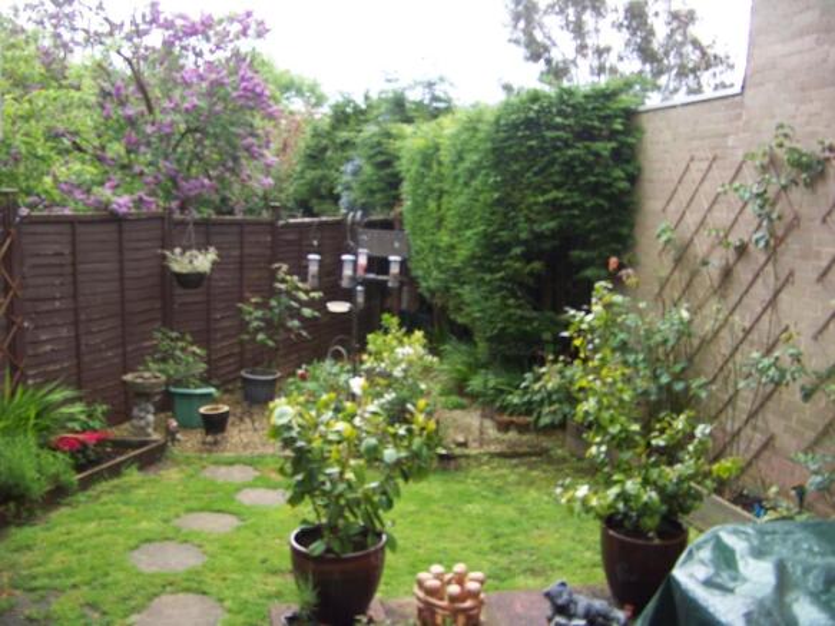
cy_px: 313
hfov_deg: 51.4
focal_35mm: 36
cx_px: 418
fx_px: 868
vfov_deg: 39.6
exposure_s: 1/160
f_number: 2.8
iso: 66
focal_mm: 5.85
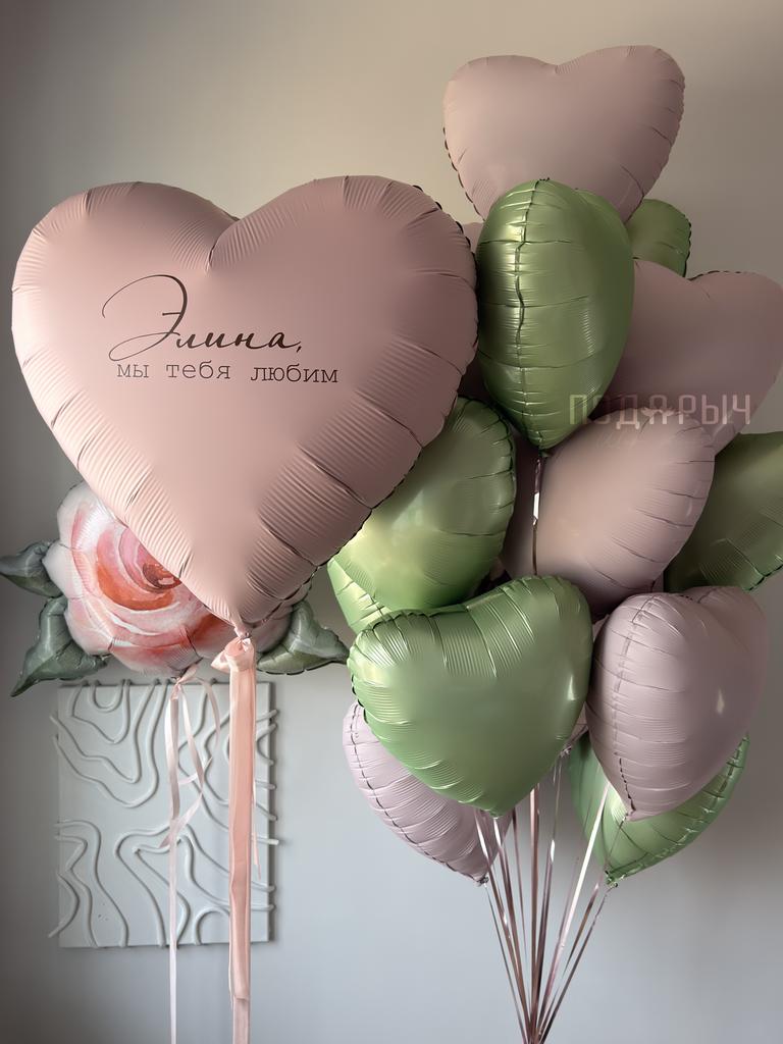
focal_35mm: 33
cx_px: 392
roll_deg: -1.2
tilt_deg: -2.4
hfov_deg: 42.9
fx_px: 995
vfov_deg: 55.4
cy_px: 522
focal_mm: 6.76
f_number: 1.78
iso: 64
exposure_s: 1/121
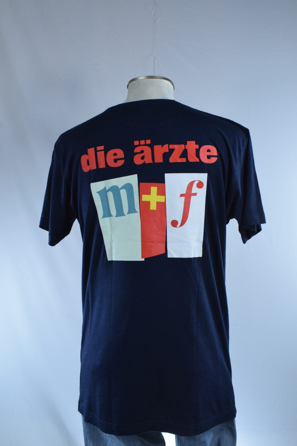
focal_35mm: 36
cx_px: 148
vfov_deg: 53.1
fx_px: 445
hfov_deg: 36.9
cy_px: 223
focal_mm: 24
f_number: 13
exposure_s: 1/250
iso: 3200
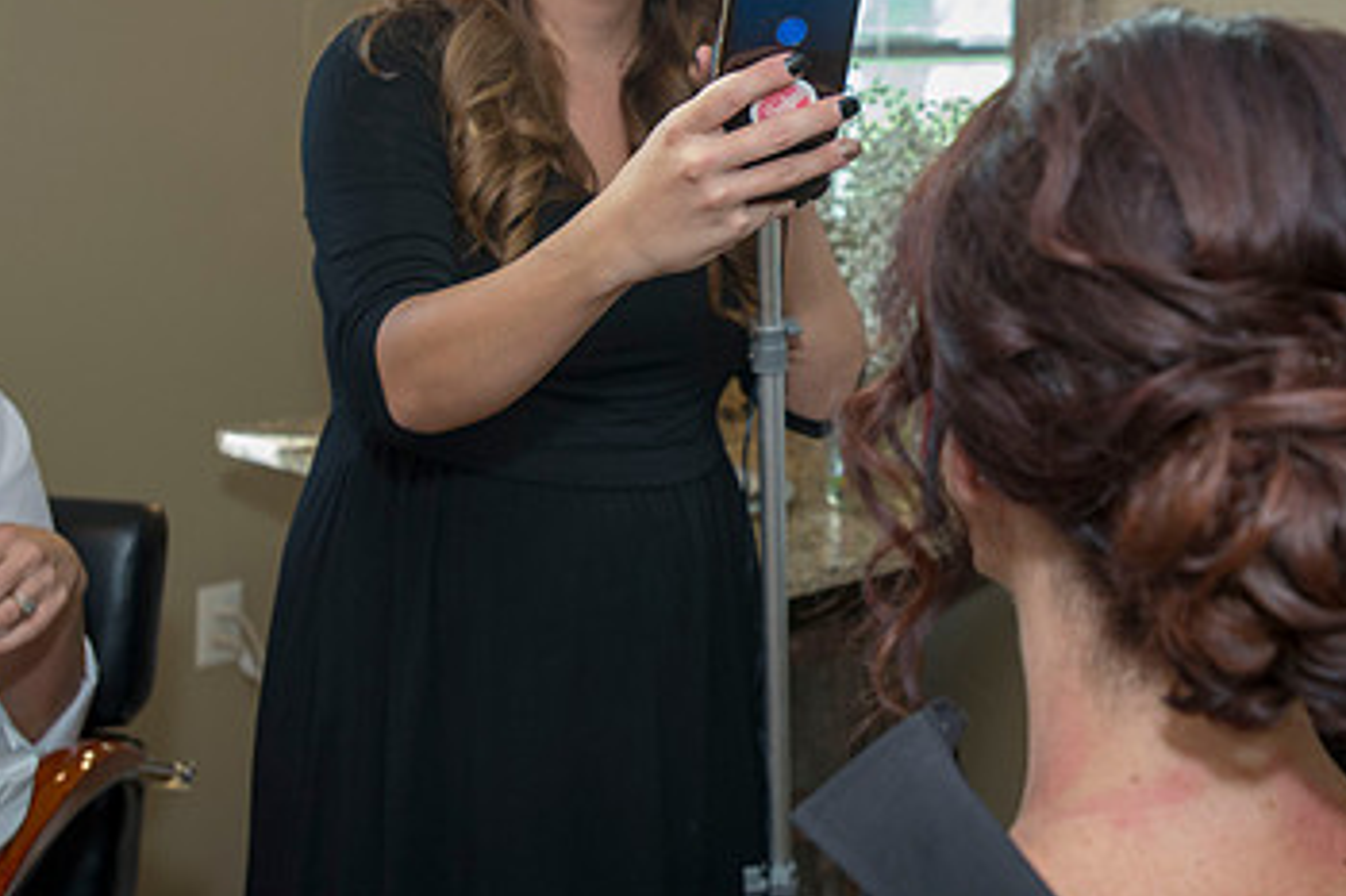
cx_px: 885
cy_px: 208
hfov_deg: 34.2
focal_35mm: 58
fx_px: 2167
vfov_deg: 23.1
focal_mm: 35
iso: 1250
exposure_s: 1/320
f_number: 4
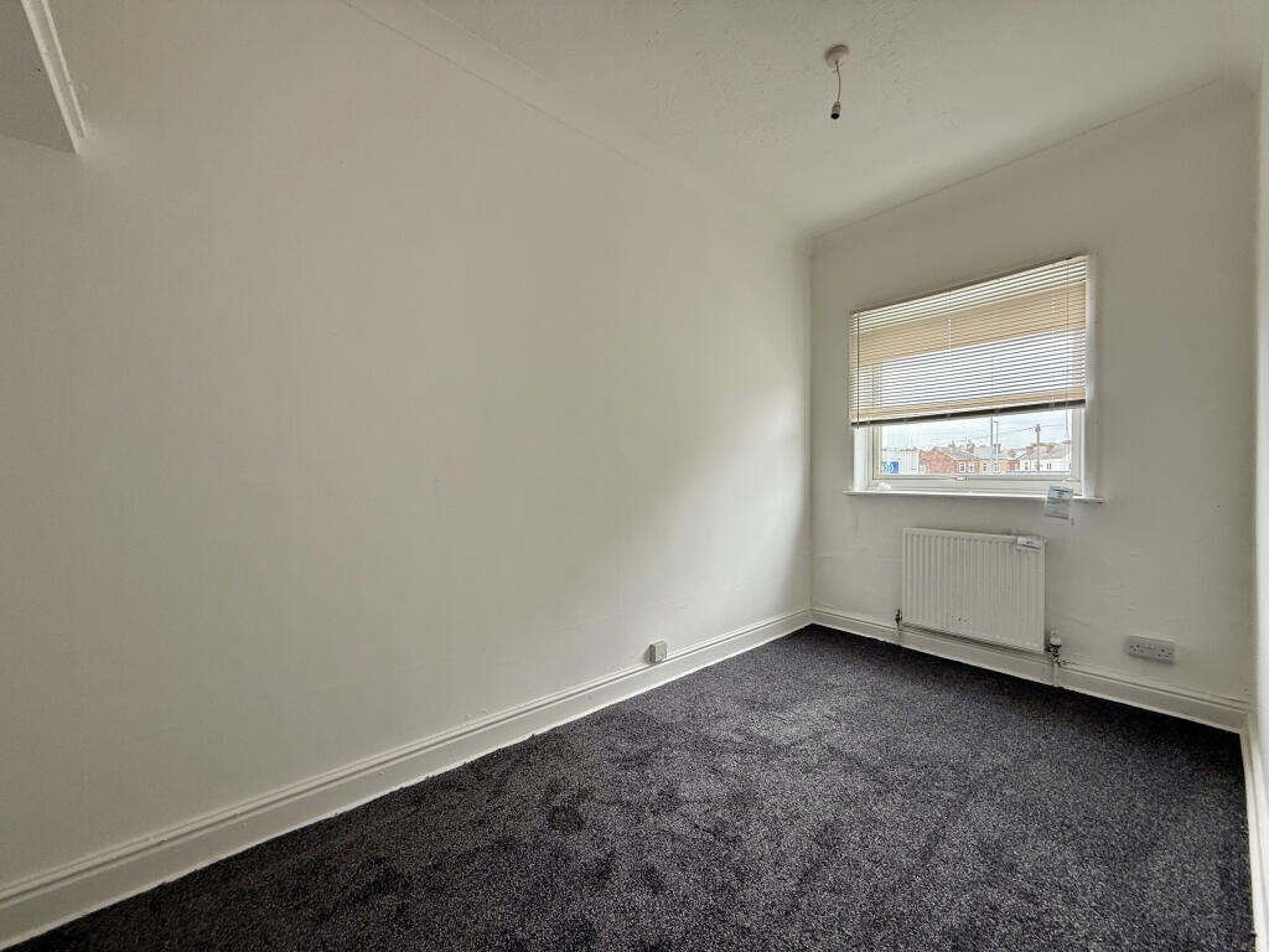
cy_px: 476
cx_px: 634
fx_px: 513
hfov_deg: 102.1
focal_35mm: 14
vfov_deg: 85.7
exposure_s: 1/99
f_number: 2.2
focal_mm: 2.22
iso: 64
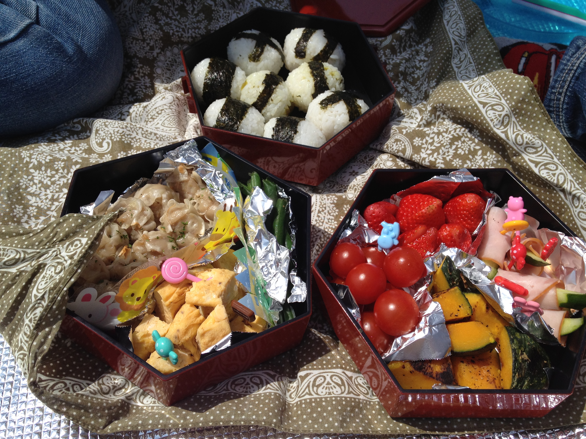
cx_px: 293
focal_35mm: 35
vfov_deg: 40.7
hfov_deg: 52.6
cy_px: 220
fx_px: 593
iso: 64
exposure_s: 1/3067
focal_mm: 4.28
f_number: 2.4
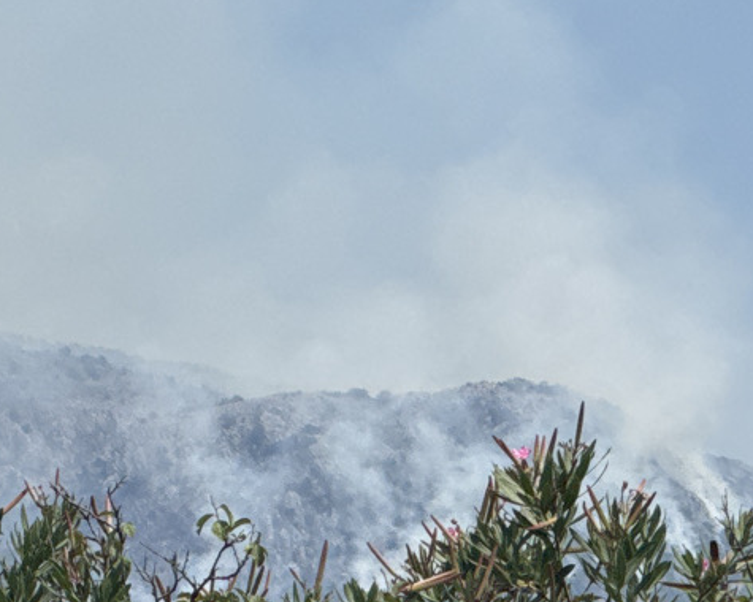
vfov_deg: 3.1
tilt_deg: +12.3
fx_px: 10987
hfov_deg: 3.9
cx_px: 433
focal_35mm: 493
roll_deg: +5.8
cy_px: 318
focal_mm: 15.66
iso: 50
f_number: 2.8
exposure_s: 1/2024
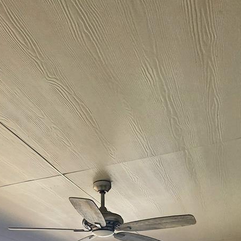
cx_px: 104
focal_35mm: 39
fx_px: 307
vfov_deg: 29.3
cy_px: 348
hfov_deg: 42.7
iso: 32
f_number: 2.2
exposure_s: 1/909
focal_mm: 1.74
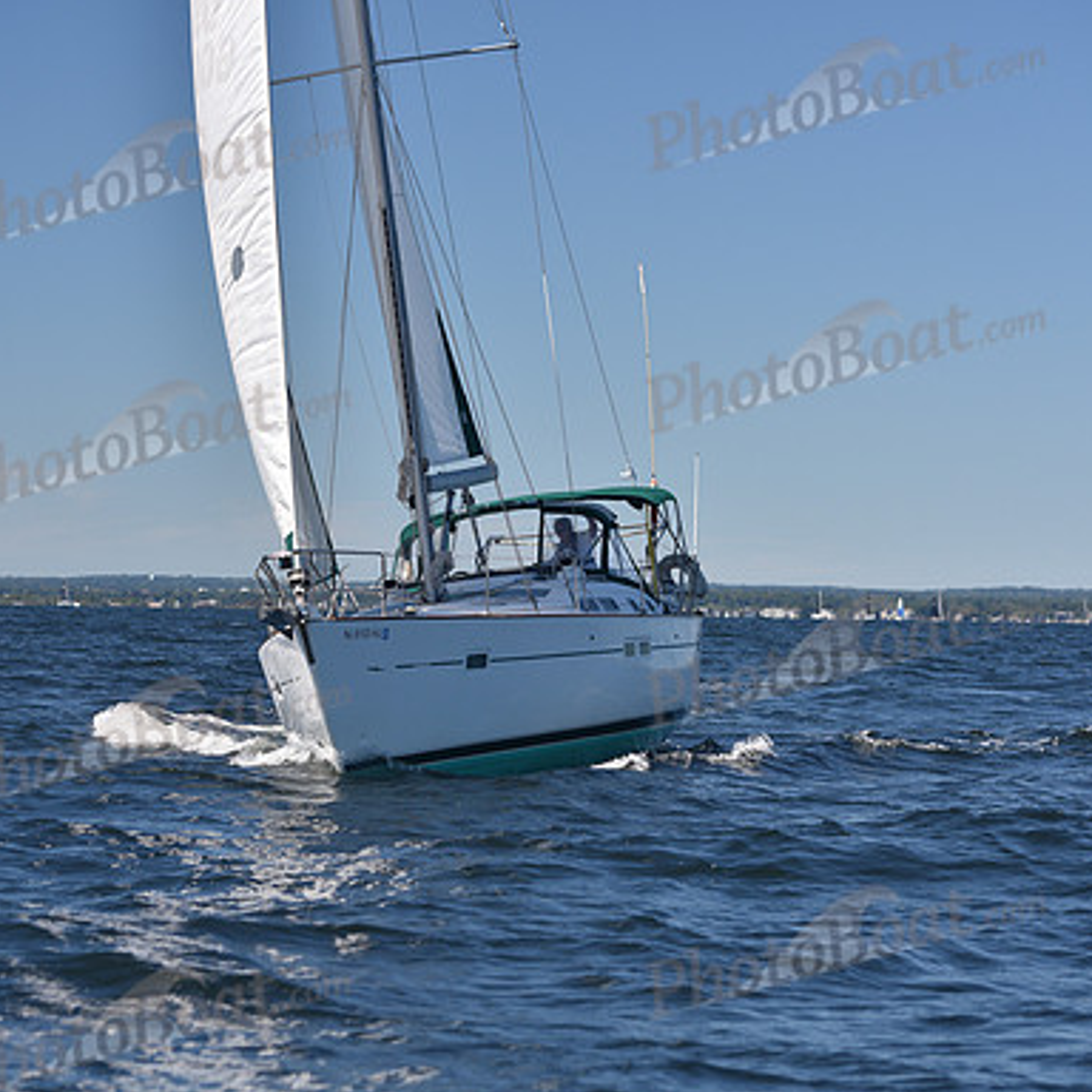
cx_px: 500
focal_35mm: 118
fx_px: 4211
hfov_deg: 14.8
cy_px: 547
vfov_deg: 14.8
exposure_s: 1/1000
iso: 200
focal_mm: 92
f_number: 4.5
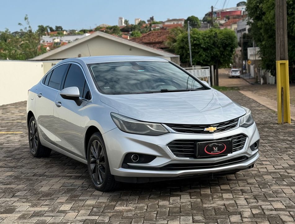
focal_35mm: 48
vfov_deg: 30.4
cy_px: 112
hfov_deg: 39.5
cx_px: 148
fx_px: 410
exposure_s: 1/4098
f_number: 1.78
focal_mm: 6.76
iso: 64
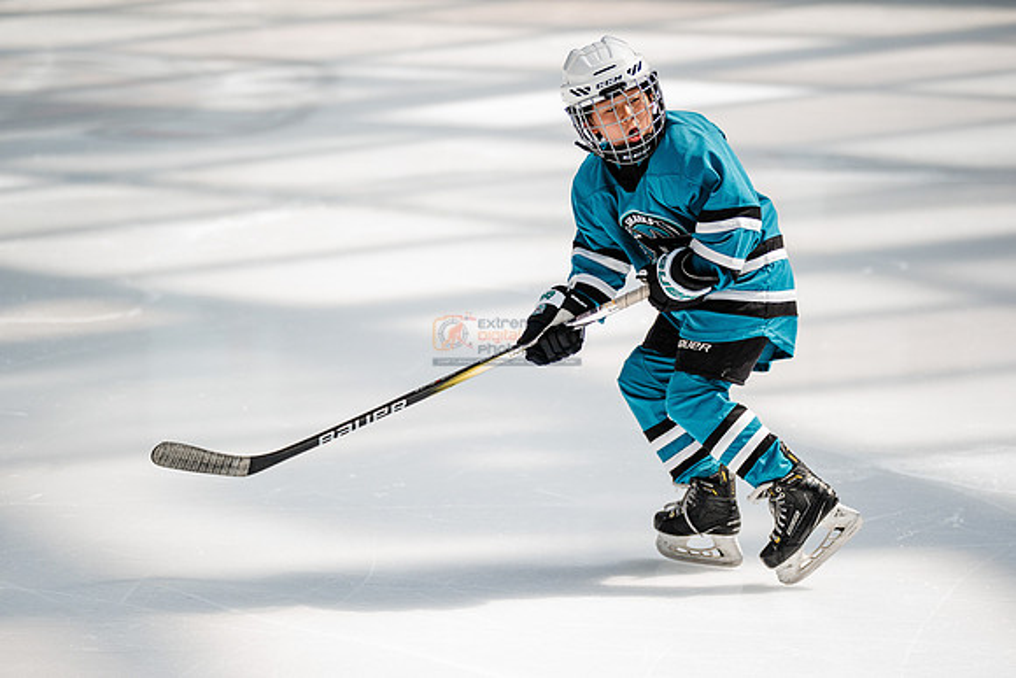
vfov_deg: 8.3
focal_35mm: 166
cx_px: 508
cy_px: 339
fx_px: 4686
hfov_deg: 12.4
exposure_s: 1/2500
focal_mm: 166
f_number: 3.2
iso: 1250
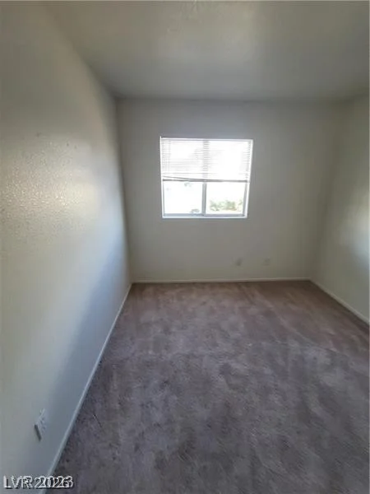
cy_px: 247
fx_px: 185
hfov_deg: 89.9
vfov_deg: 106.2
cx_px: 185
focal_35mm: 13
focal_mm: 2.2
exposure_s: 1/60
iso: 125
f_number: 2.2
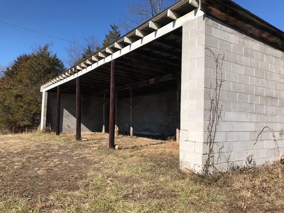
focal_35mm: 28
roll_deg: -2.5
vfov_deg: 49.7
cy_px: 106
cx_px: 142
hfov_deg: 63.4
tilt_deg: +6.0
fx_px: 230
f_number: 1.8
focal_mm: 3.99
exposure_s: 1/2457
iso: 20
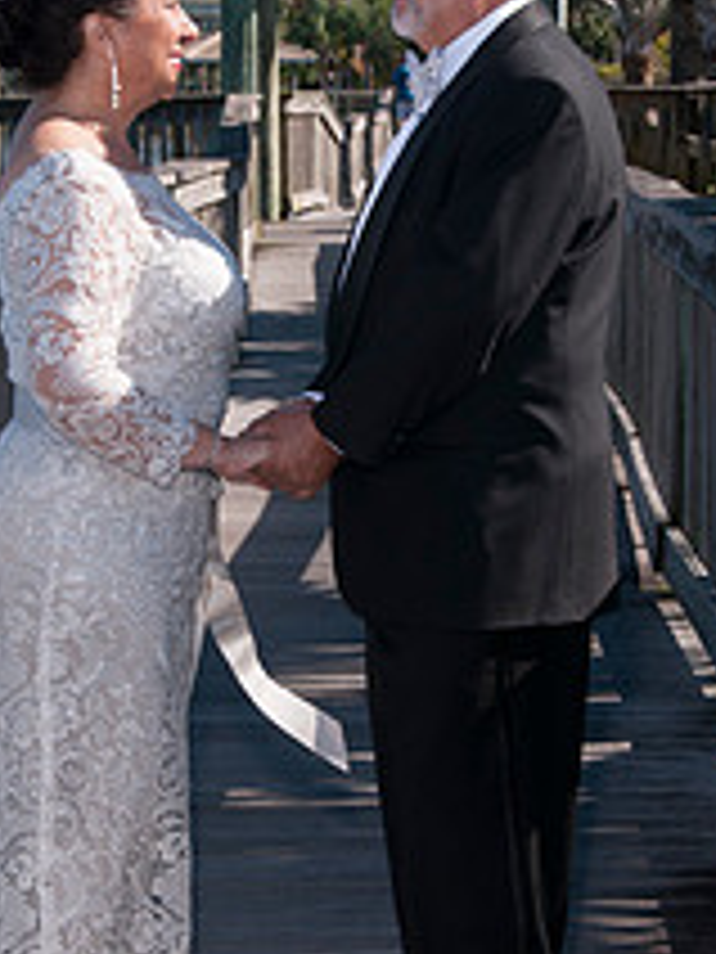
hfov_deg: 10.5
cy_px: 459
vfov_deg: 14.0
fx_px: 3889
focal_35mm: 141
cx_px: 304
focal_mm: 46
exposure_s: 1/250
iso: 100
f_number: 10
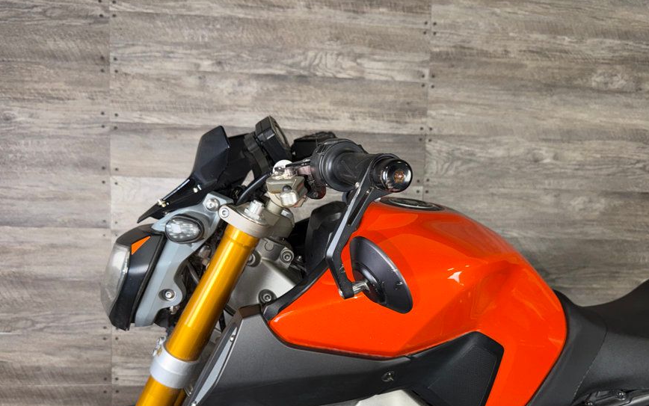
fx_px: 531
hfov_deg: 62.9
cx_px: 322
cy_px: 255
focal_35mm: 30
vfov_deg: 41.5
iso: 64
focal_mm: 6.76
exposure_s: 1/30
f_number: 1.78
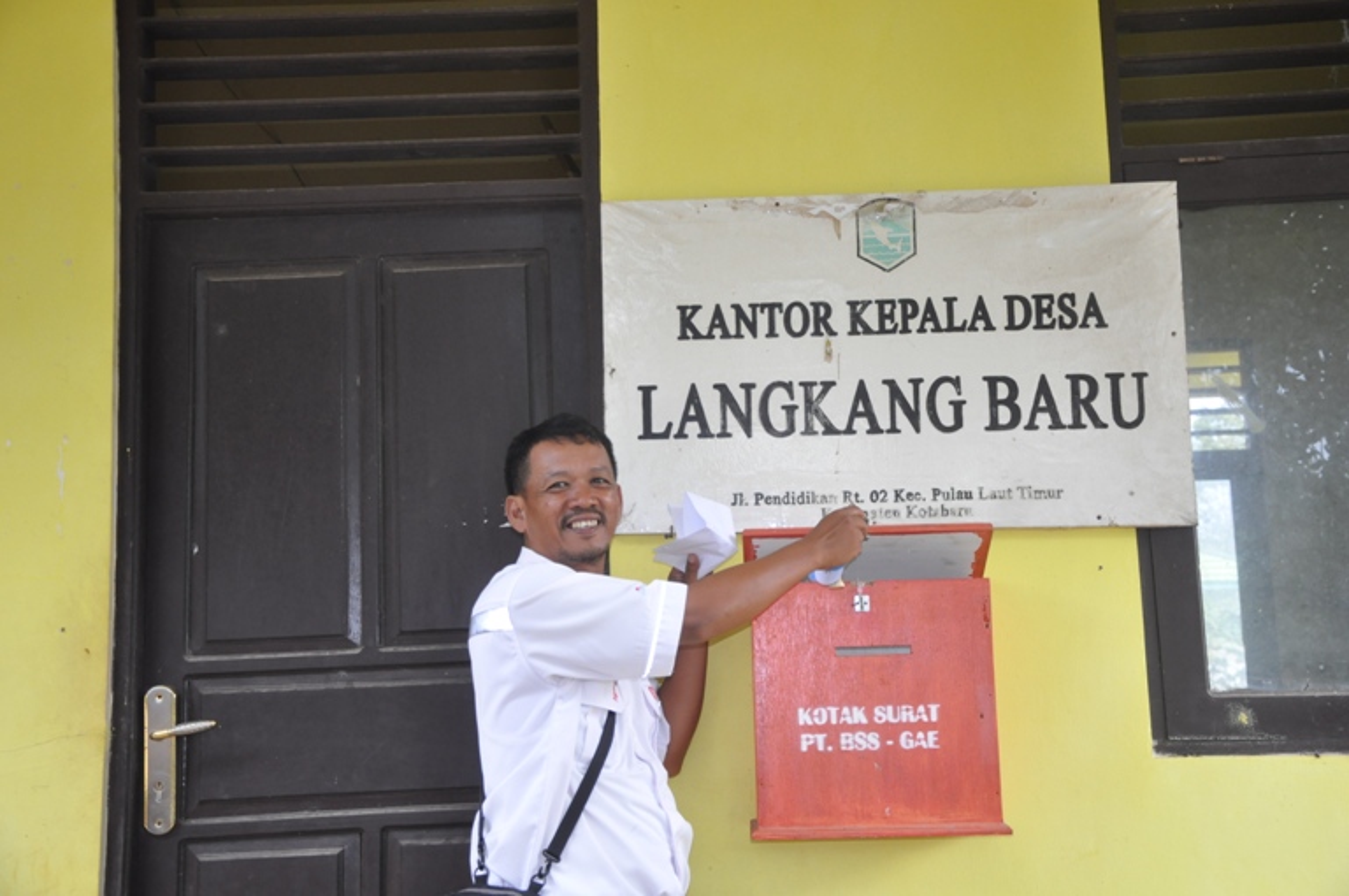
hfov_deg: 41.2
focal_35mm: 48
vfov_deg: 28.0
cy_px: 448
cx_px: 674
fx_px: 1796
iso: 800
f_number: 4.2
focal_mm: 32
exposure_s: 1/90
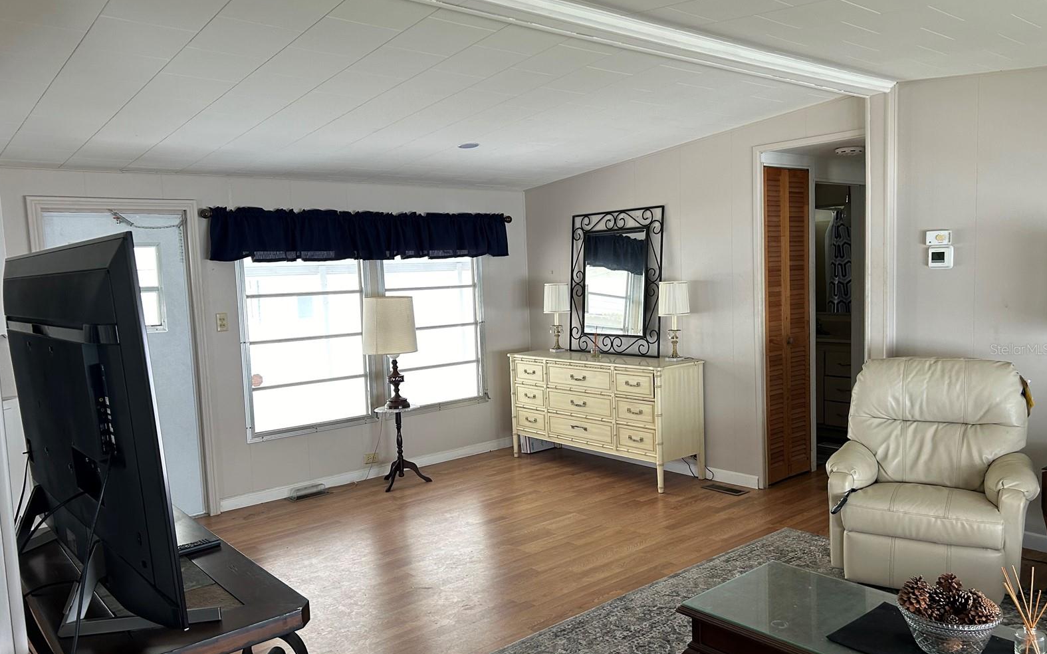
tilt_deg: -5.3
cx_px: 521
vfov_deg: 44.5
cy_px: 349
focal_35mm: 28
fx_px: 799
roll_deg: +3.2
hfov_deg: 66.5
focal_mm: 5.7
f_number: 1.5
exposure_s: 1/121
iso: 125
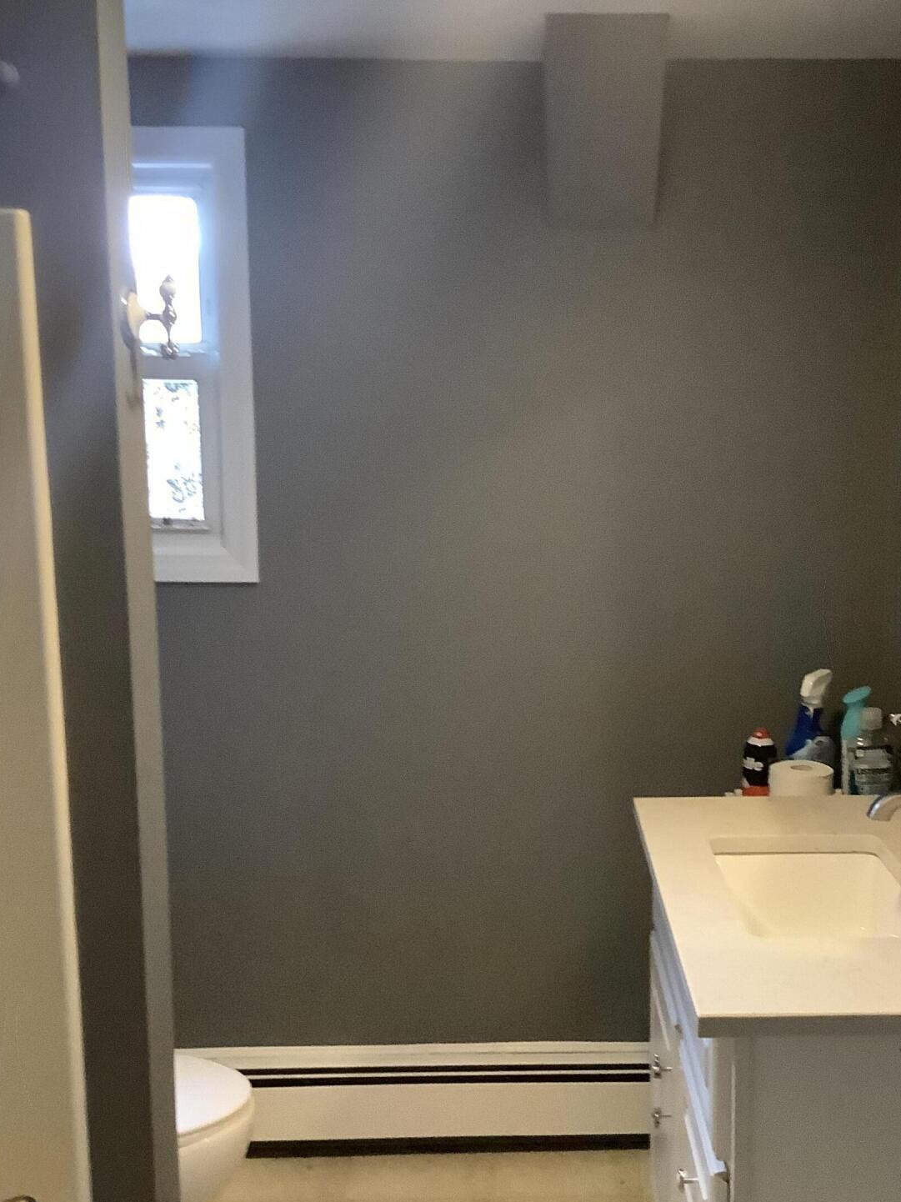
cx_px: 565
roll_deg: +0.5
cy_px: 660
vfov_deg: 43.8
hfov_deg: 33.4
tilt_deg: -7.2
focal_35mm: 43
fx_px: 1493
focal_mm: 3.3
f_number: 2.4
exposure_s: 1/30
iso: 500
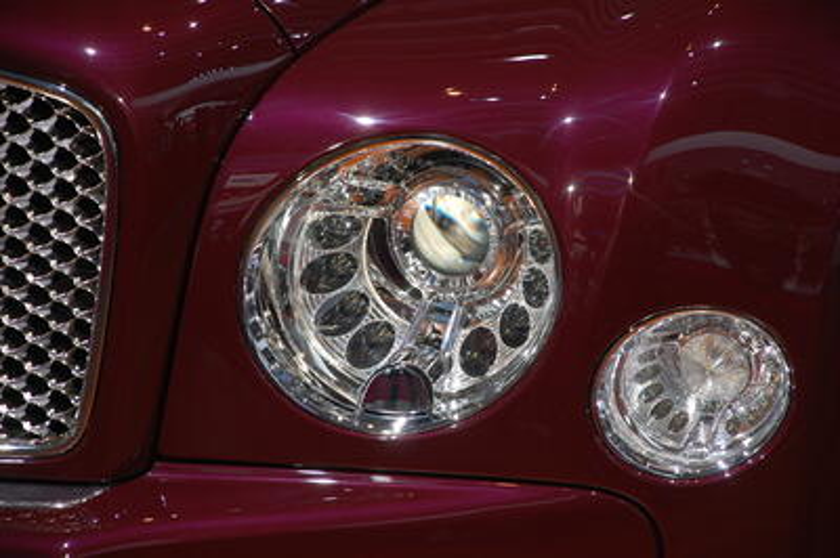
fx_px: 3672
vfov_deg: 8.7
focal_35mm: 158
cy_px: 279
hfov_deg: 13.1
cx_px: 420
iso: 200
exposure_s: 1/60
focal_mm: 105
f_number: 5.6
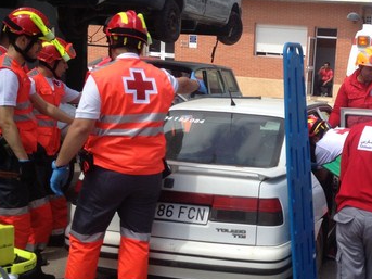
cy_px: 168
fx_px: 666
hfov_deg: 30.3
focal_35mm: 62
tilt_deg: -13.9
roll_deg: -1.8
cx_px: 312
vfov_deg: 23.6
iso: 50
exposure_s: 1/1416
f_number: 2.4
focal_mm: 4.28
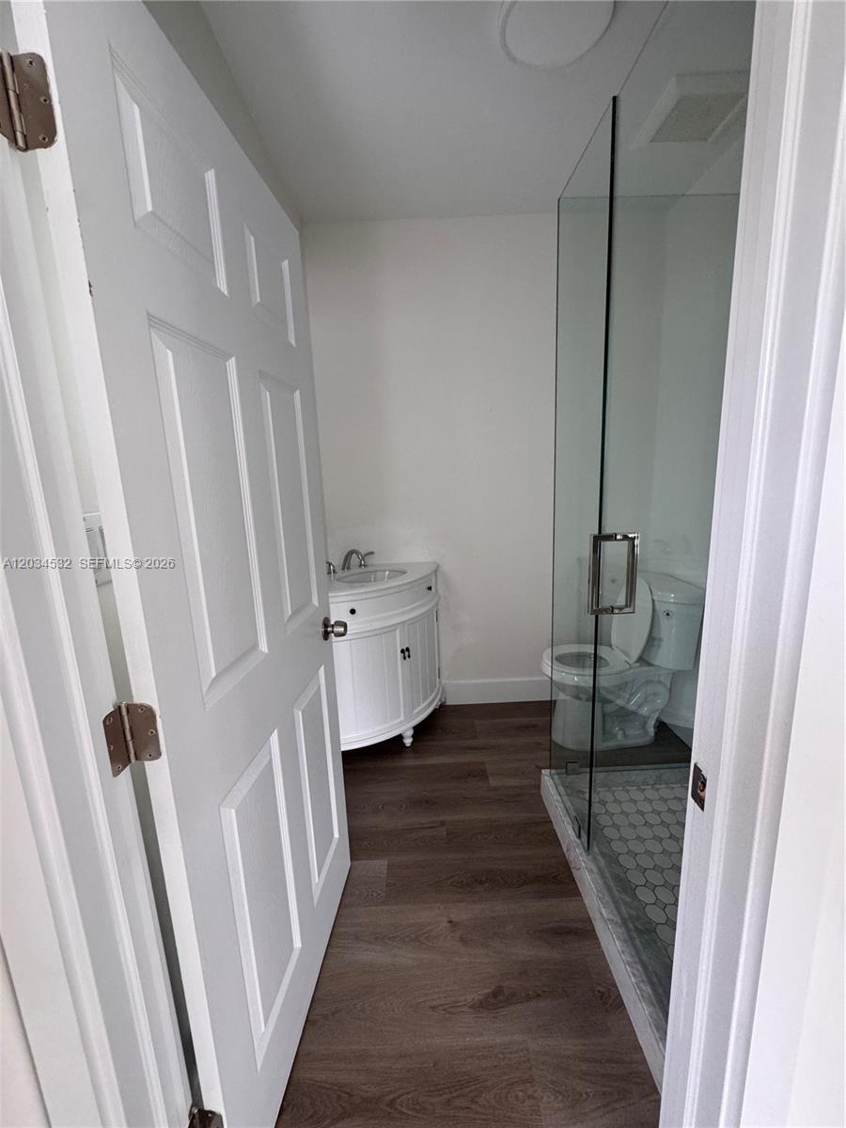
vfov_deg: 102.1
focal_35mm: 14
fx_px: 456
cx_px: 423
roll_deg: +2.7
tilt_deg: -9.5
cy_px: 564
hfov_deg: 85.7
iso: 200
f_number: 2.2
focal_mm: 2.22
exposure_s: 1/99
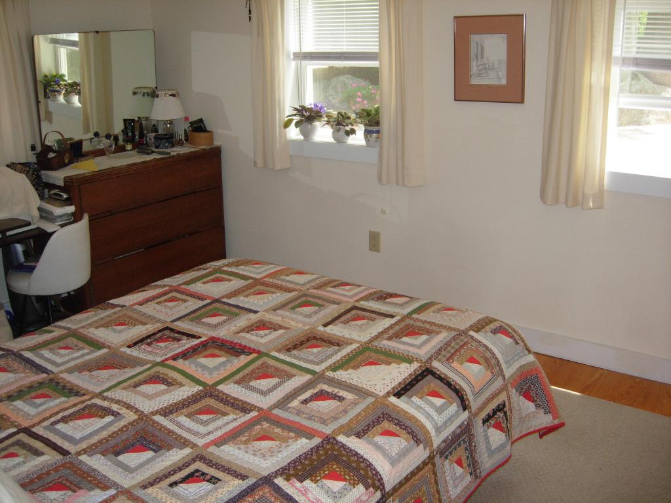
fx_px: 698
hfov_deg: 51.4
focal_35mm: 36
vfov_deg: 39.7
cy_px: 252
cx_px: 336
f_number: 2.7
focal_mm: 7.5
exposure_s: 1/95.8
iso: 105
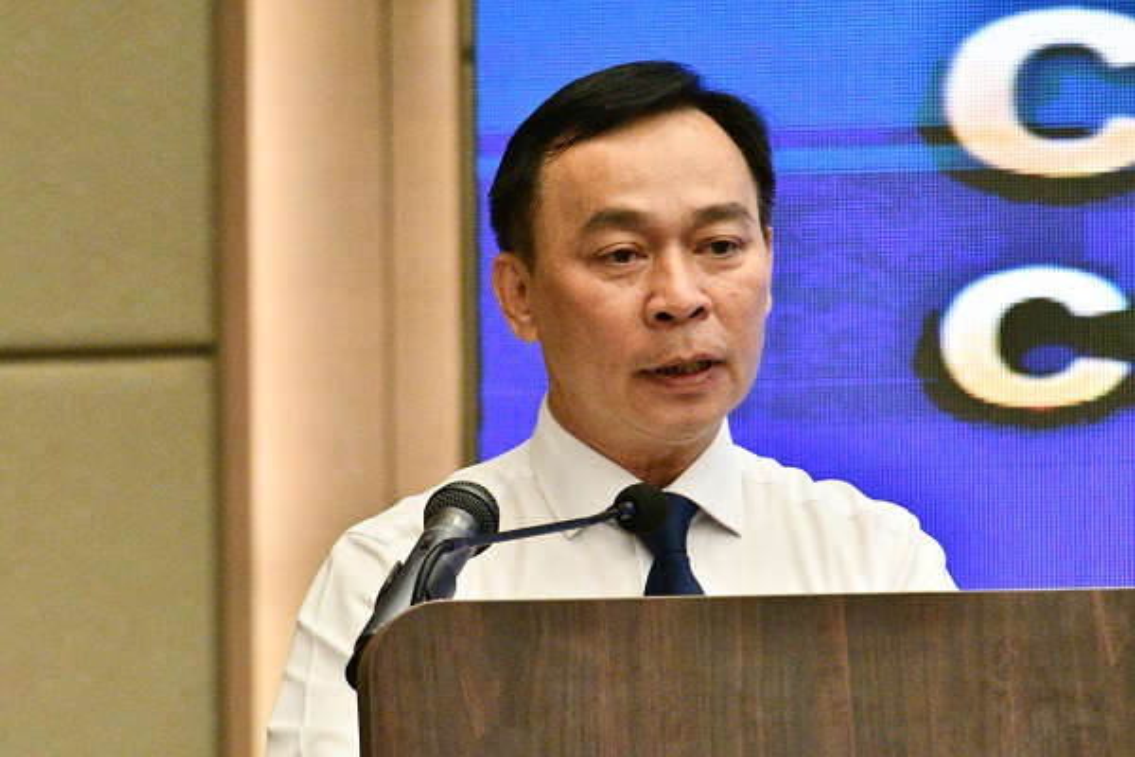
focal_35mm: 600
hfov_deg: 3.4
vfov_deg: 2.3
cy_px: 378
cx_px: 568
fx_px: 18915
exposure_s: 1/320
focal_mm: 400
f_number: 8
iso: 12800
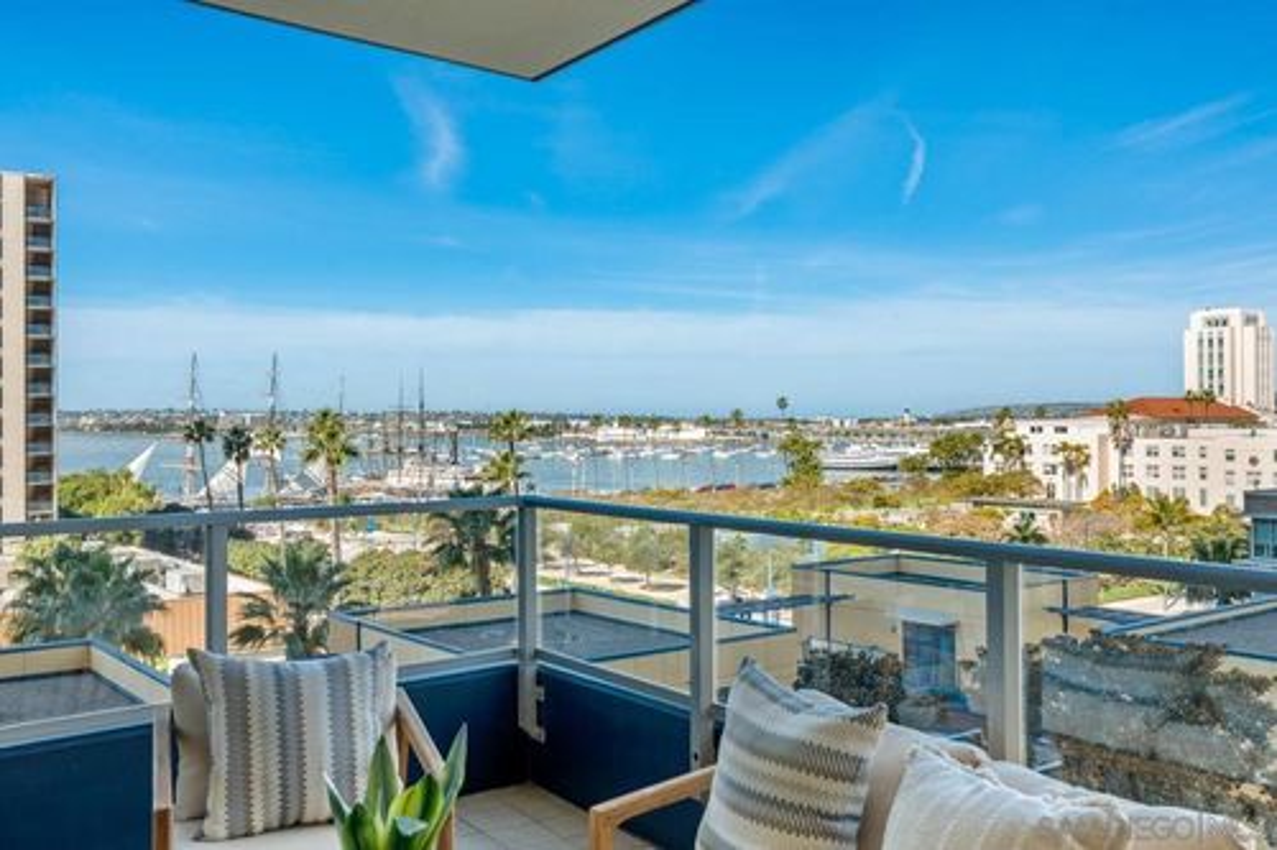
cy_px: 425
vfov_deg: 39.4
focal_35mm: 34
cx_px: 638
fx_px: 1188
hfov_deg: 56.5
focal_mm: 33.5
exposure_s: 1/50
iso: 500
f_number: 8
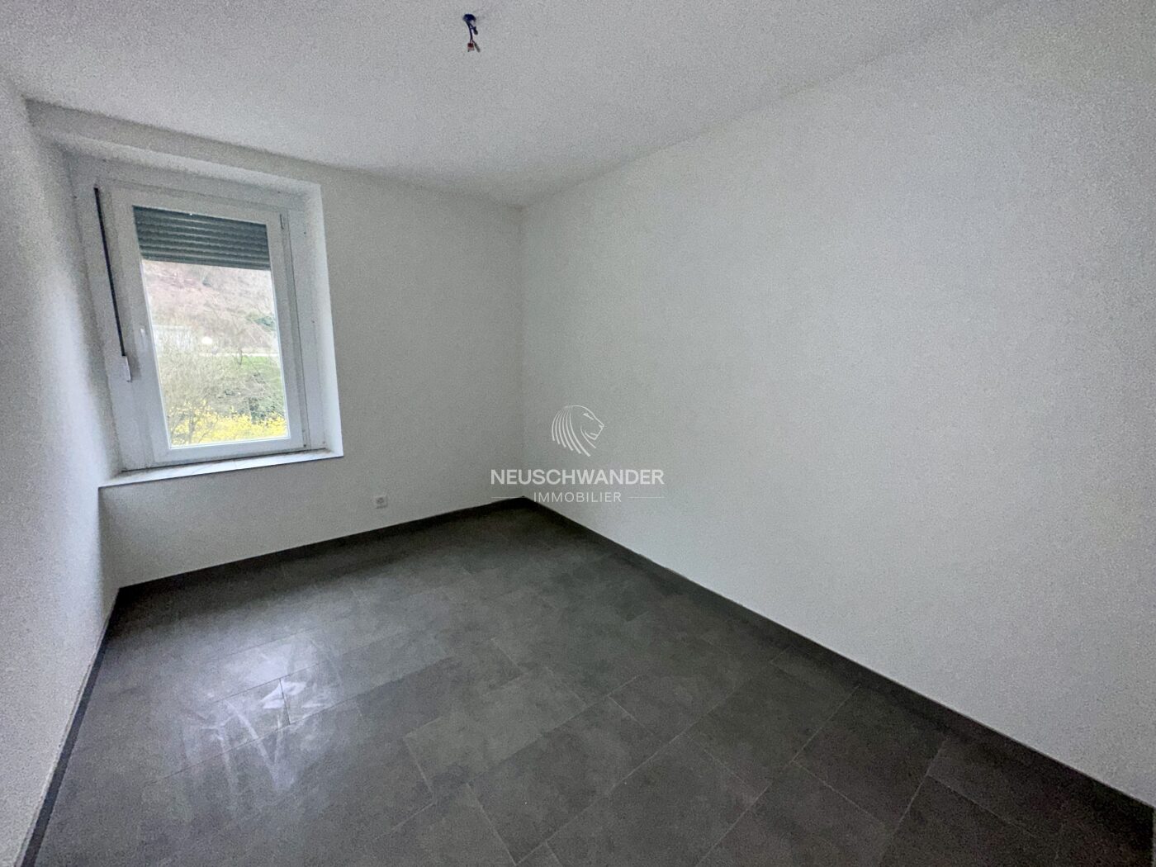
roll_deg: -0.6
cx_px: 578
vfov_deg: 85.7
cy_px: 434
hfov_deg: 102.1
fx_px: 468
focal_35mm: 14
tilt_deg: -10.3
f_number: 2.2
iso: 250
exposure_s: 1/60
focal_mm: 2.22
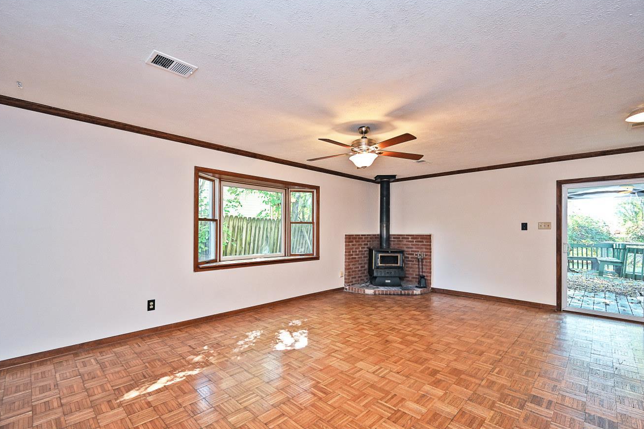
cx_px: 306
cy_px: 230
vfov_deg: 73.6
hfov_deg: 96.7
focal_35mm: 16
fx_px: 286
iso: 360
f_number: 4
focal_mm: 14
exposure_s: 1/60
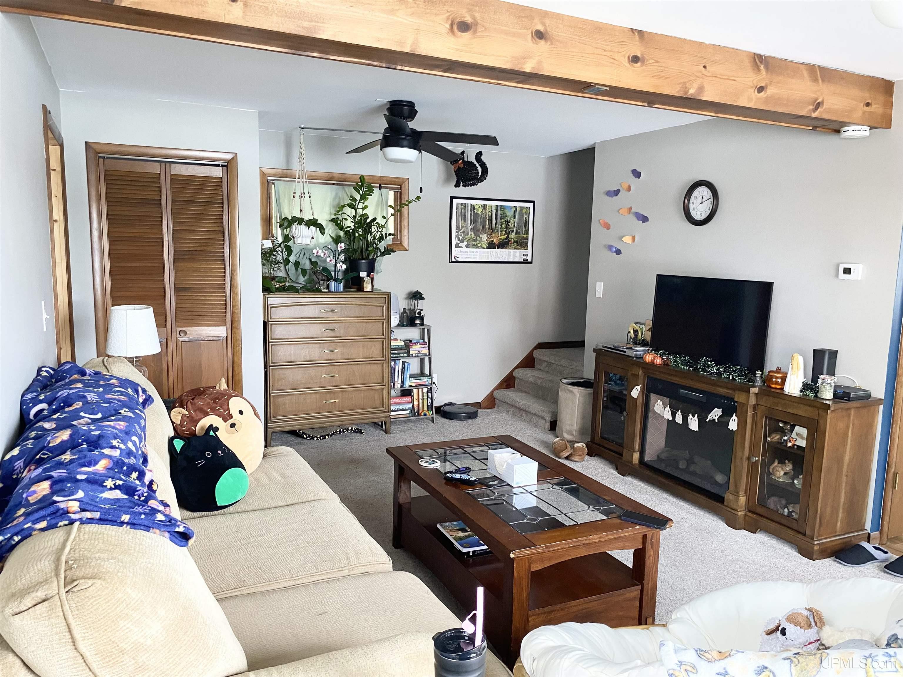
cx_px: 452
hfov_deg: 67.3
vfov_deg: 53.1
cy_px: 338
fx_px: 678
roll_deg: -1.4
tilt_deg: -7.3
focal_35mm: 26
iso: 320
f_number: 1.8
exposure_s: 1/60
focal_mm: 4.25
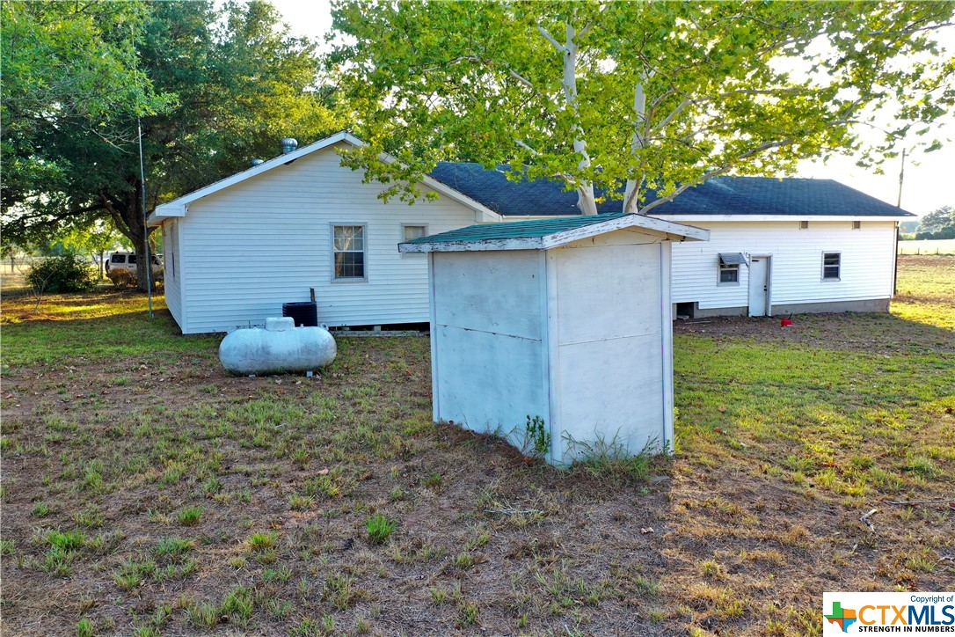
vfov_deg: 46.4
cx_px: 478
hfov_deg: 65.5
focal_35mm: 28
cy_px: 318
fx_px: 743
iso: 100
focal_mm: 10.26
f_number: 3.5
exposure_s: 1/80
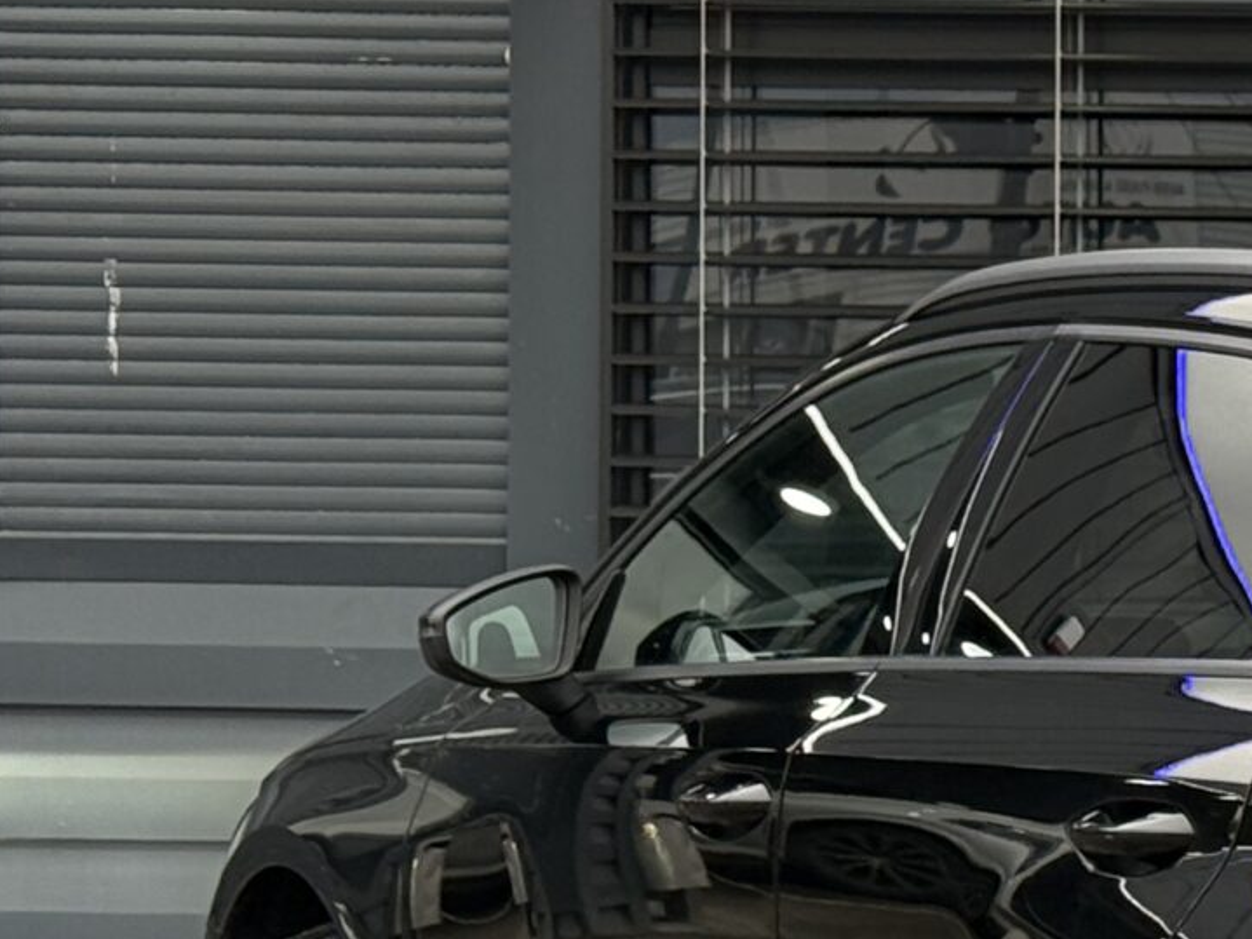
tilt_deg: -1.1
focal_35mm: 171
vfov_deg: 8.7
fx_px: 6184
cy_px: 549
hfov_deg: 11.2
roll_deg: -0.6
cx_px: 1740
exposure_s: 1/232
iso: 125
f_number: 1.78
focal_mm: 6.76
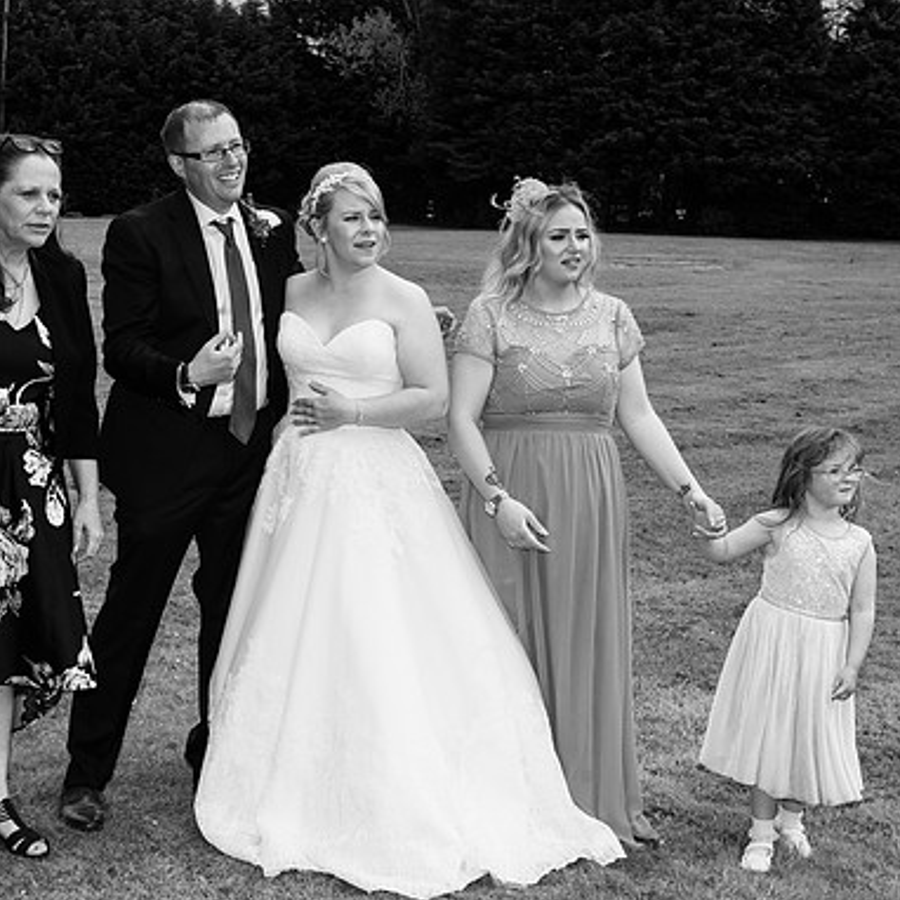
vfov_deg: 25.7
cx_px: 358
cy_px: 452
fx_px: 1971
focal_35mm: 67
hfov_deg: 25.7
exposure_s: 1/200
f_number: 8
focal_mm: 52
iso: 125
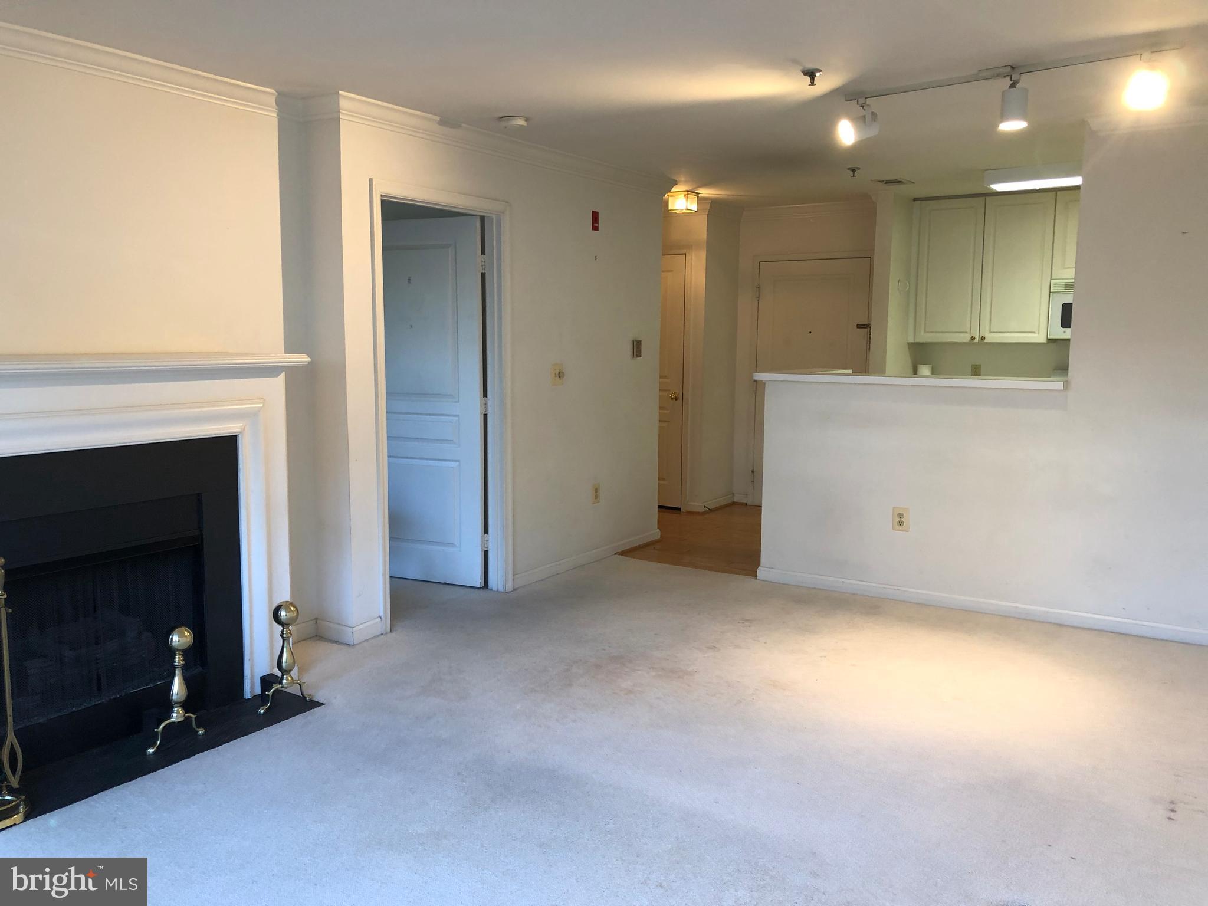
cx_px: 604
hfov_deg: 63.4
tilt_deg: -9.4
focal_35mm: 28
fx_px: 977
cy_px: 453
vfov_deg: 49.7
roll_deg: -0.3
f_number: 1.8
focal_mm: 4
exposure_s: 1/24
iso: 40
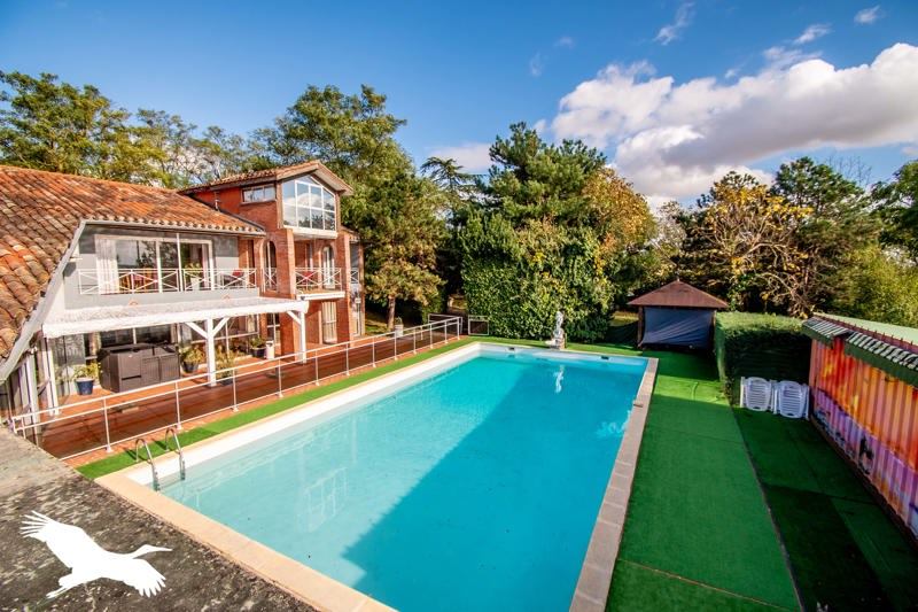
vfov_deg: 77.3
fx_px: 382
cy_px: 306
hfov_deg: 100.4
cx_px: 459
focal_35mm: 15
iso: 320
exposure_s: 1/1000
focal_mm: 10
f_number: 6.3
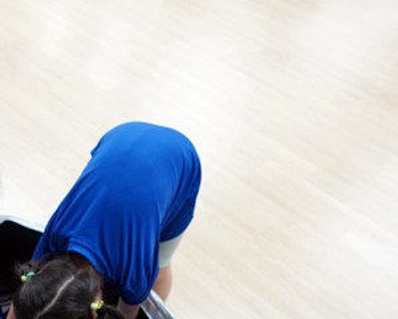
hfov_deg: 38.9
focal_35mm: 45
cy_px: 299
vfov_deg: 31.5
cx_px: 57
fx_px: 530
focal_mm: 16
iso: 2000
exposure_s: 1/160
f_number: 2.8
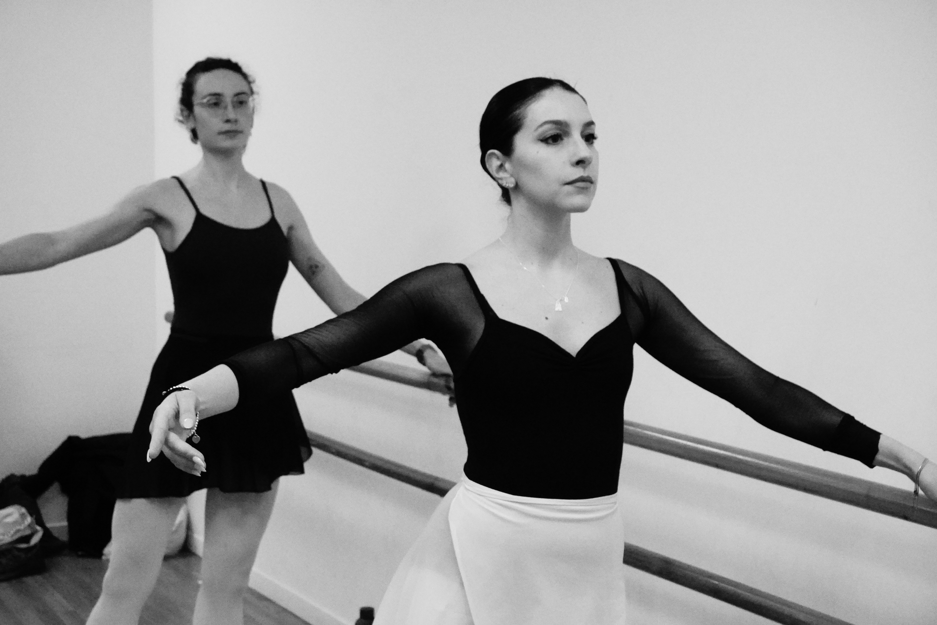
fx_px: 1483
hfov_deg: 35.1
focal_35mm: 57
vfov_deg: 23.8
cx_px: 468
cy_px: 312
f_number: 7.1
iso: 20000
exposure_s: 1/500
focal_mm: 38
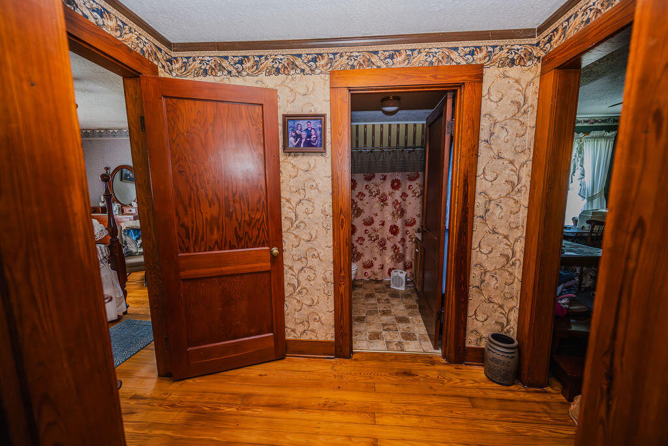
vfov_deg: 81.2
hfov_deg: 104.2
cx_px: 334
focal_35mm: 14
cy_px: 223
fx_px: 260
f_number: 4
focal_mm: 14
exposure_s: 1/200
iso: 2500
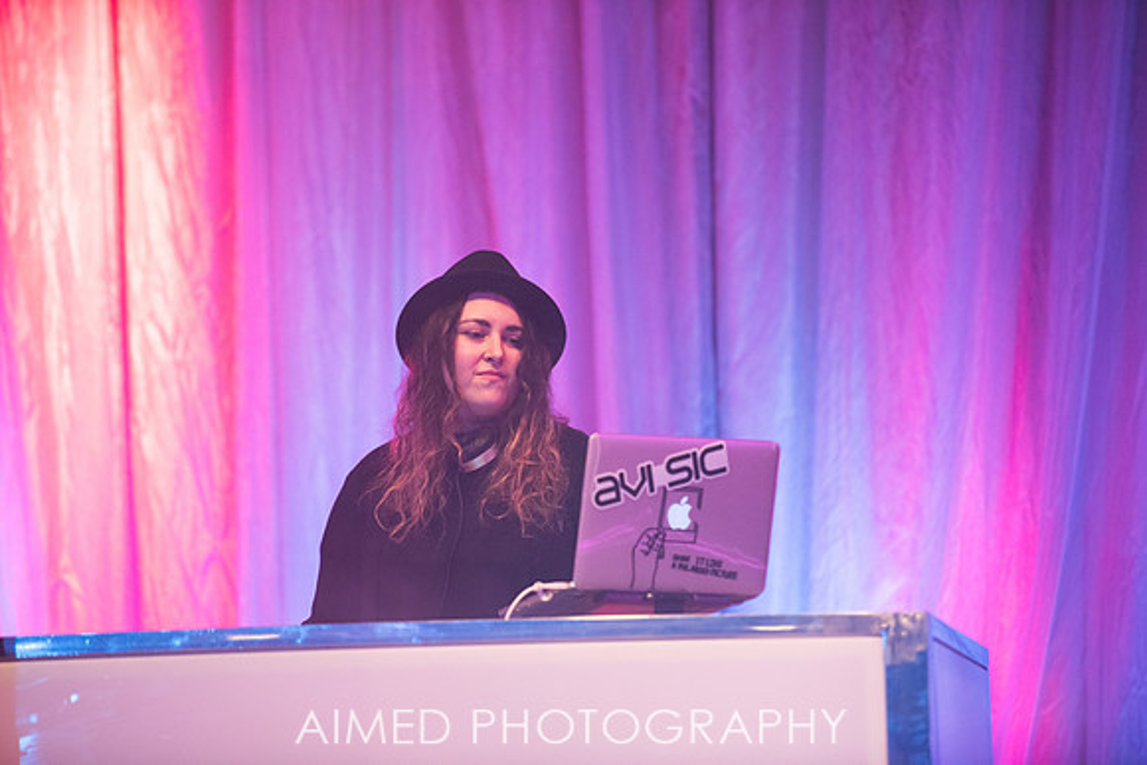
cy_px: 382
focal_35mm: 200
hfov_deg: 10.3
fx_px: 6373
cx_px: 574
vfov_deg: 6.9
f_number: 2.8
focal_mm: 200
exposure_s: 1/200
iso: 1250
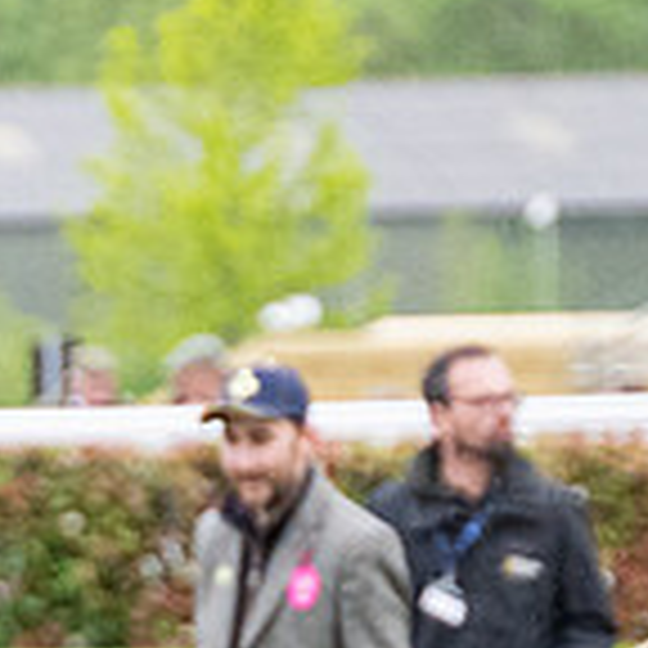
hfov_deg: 2.0
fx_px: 18934
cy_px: 931
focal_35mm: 894
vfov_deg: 2.0
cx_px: -528
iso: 1000
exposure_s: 1/800
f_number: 4
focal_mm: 120
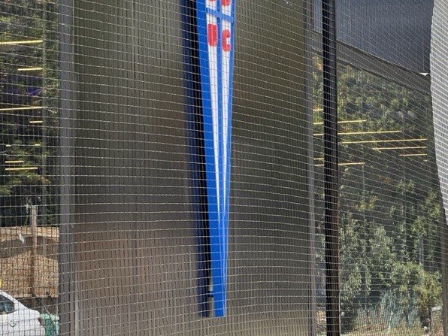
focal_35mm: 142
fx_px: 1838
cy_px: 76
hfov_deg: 13.9
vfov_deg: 10.4
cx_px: 276
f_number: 2.8
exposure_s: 1/147
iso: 32
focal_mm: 9
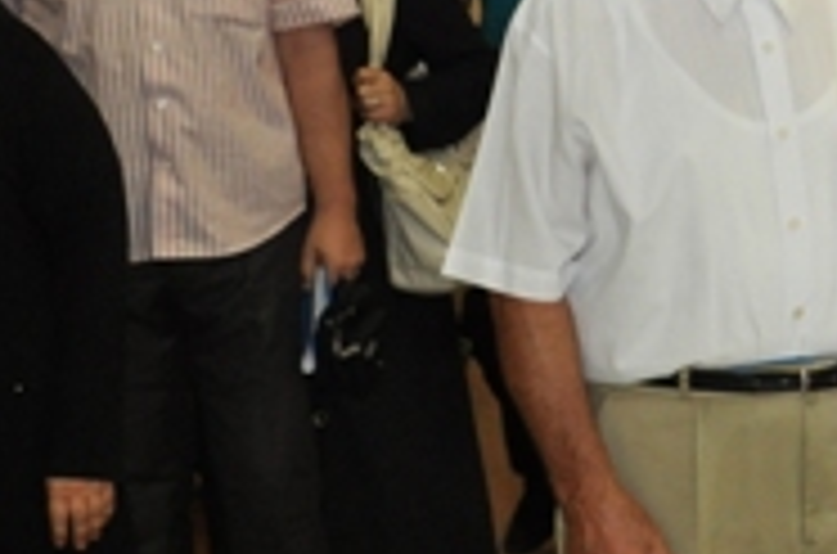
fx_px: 3293
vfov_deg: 9.6
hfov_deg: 13.6
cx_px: 1292
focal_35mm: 142
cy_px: 191
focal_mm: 22
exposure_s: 1/60
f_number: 4
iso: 800
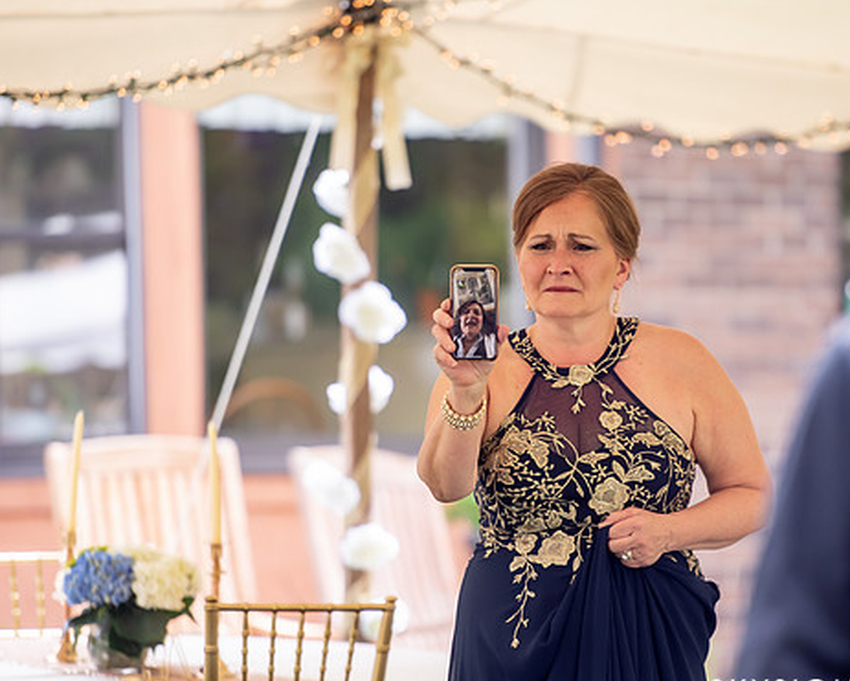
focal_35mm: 282
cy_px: 338
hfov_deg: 6.9
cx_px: 471
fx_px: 7099
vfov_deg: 5.5
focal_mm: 200
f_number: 2.8
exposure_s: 1/800
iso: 250
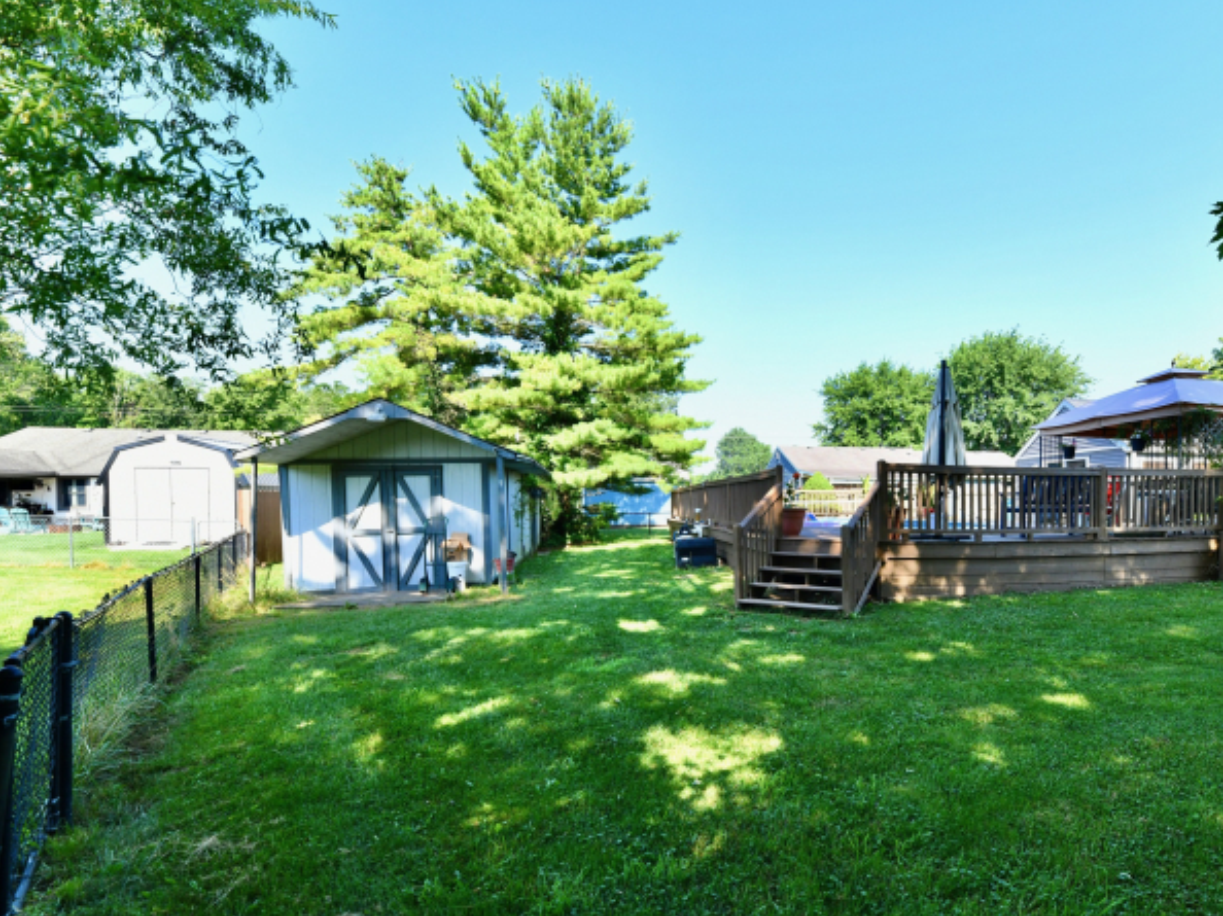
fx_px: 600
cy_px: 513
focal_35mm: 17
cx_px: 729
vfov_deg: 74.4
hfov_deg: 90.0
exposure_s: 1/320
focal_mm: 14
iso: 640
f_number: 9
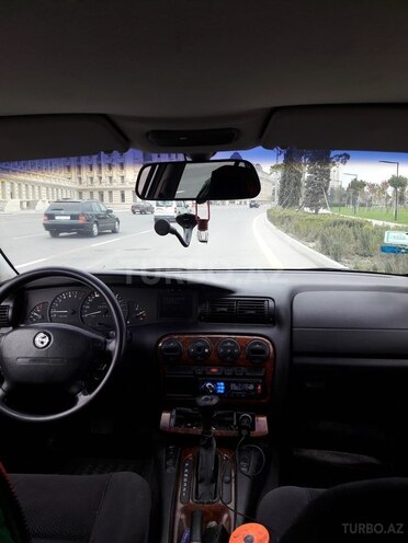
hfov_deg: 49.7
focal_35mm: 28
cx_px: 204
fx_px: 440
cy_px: 272
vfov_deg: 63.4
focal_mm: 3.7
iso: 64
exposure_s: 1/100
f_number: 1.9
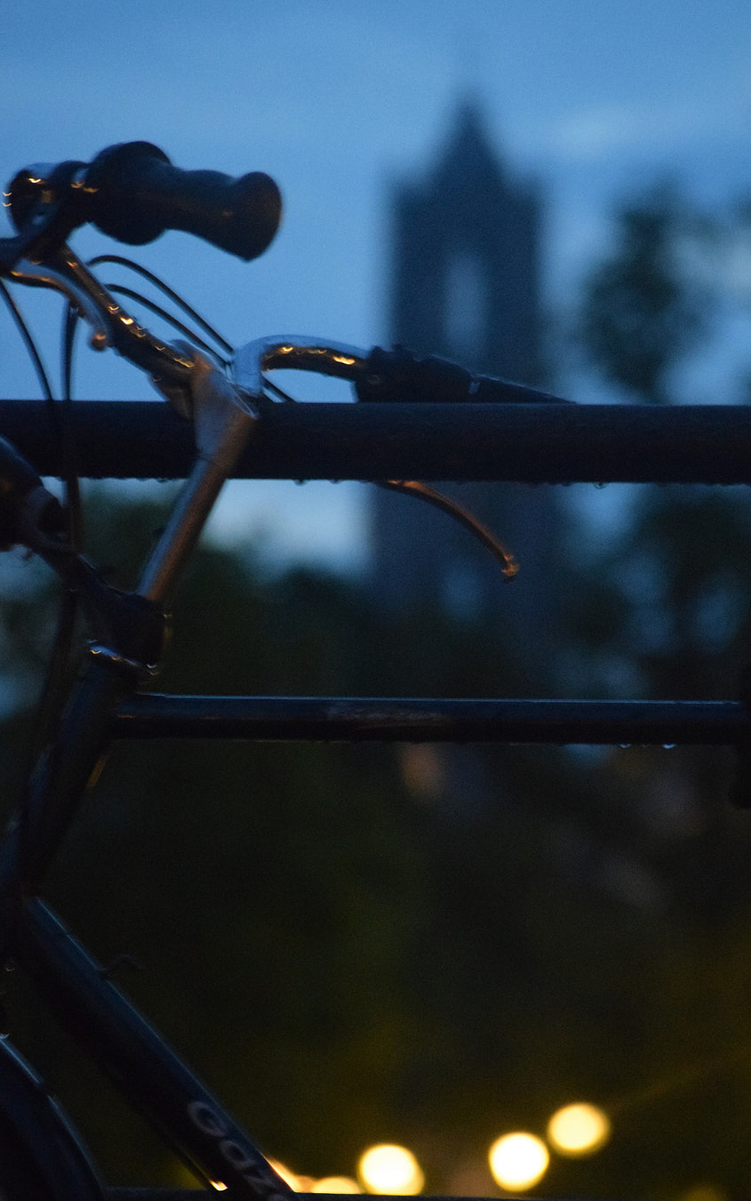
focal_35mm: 244
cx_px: 366
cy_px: 679
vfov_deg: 8.6
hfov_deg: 5.4
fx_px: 7976
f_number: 4.8
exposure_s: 1/20
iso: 6400
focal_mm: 135
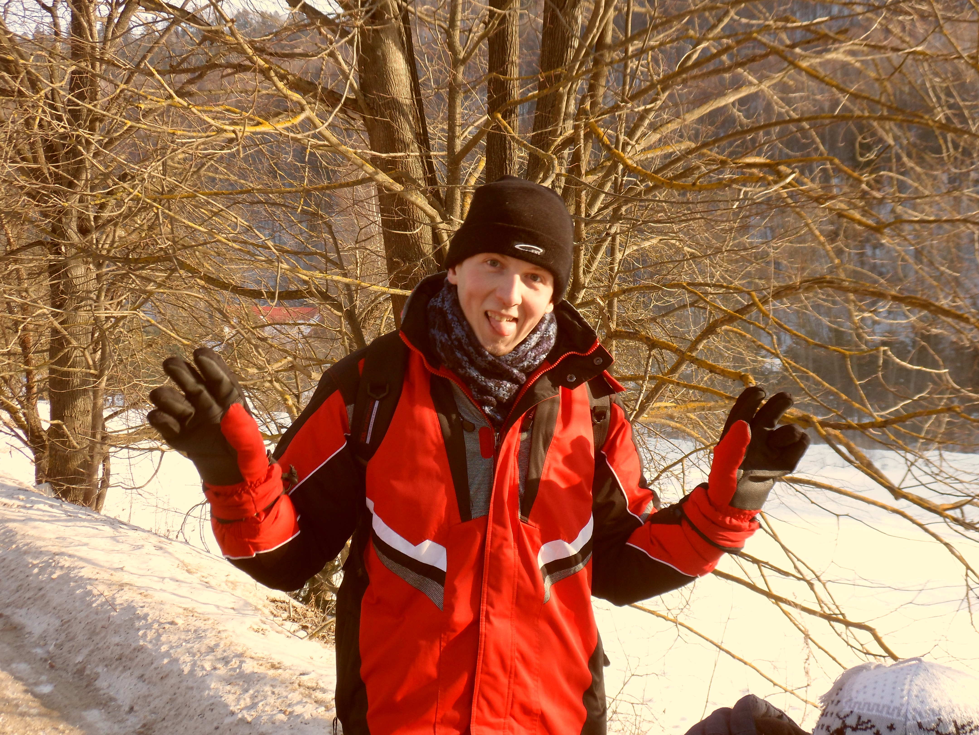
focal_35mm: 42
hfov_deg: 44.8
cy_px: 368
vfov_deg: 34.3
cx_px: 490
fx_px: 1188
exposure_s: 1/180
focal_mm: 6.5
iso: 80
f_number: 4
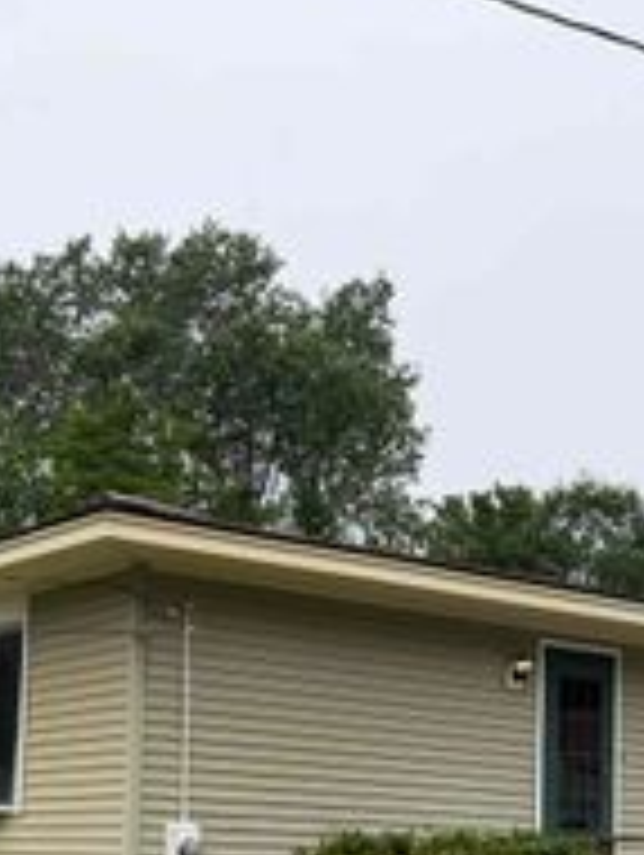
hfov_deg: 23.3
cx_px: 275
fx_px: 1559
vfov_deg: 29.8
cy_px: 718
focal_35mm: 63
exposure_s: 1/3425
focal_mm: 6.76
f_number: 1.78
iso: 80
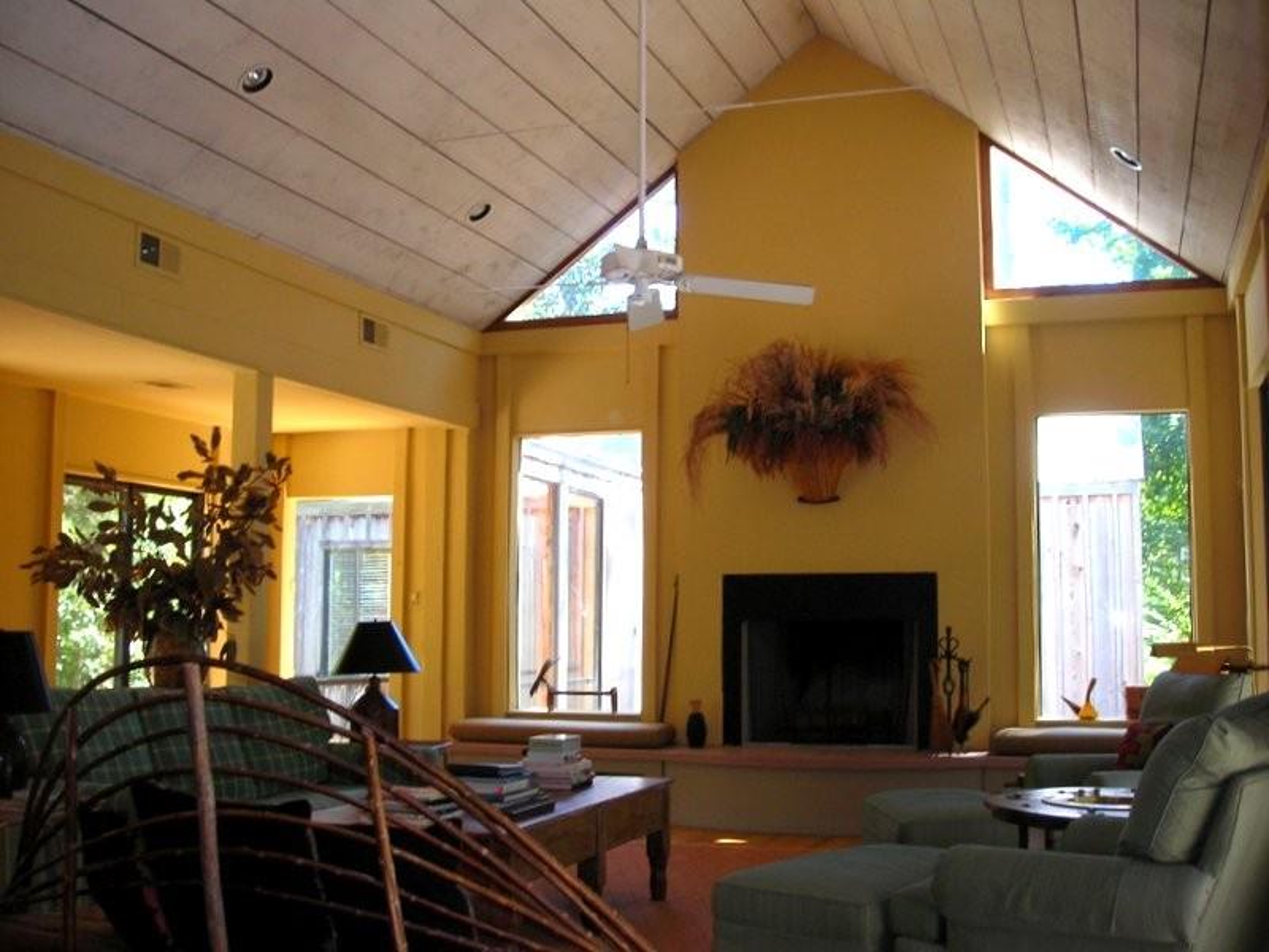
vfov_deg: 37.7
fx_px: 1393
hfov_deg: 49.0
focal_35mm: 38
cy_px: 476
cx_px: 634
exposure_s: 1/30
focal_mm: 6.3
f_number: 3.2
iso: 55
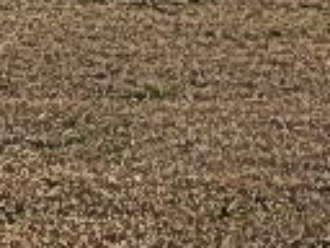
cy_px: -284
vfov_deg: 6.6
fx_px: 2050
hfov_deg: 9.0
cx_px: 456
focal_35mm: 215
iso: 125
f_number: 3.6
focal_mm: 7.7
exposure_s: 1/1000
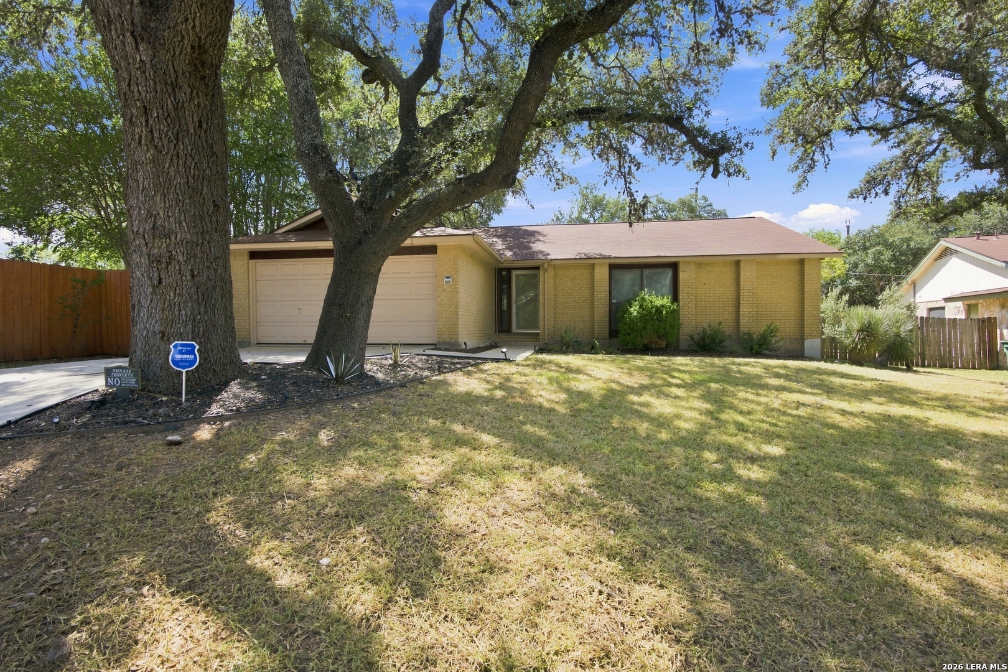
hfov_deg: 96.7
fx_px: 448
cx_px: 504
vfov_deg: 73.7
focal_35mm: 16
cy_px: 336
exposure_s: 1/250
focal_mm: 16
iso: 400
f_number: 8
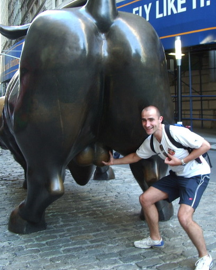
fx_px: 368
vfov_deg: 40.3
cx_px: 94
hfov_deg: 32.7
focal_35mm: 46
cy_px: 135
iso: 100
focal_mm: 5.8
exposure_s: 1/30
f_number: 2.6
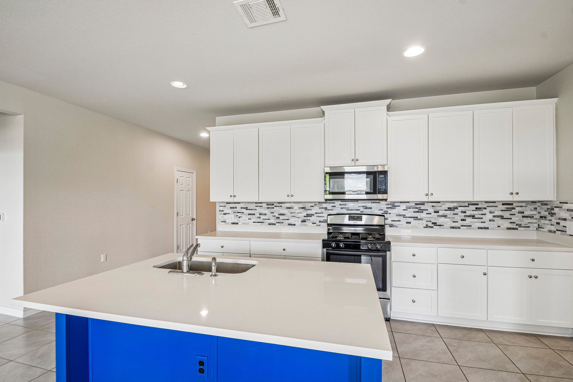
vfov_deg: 77.3
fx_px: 239
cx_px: 286
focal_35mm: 15
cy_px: 191
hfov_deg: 100.4
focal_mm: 10
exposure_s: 1/10
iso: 400
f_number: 8
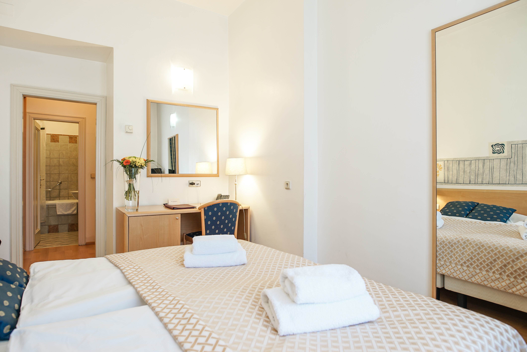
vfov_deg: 62.0
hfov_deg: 83.9
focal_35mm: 20
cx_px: 264
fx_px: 293
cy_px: 176
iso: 100
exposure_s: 1/8
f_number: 4
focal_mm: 20
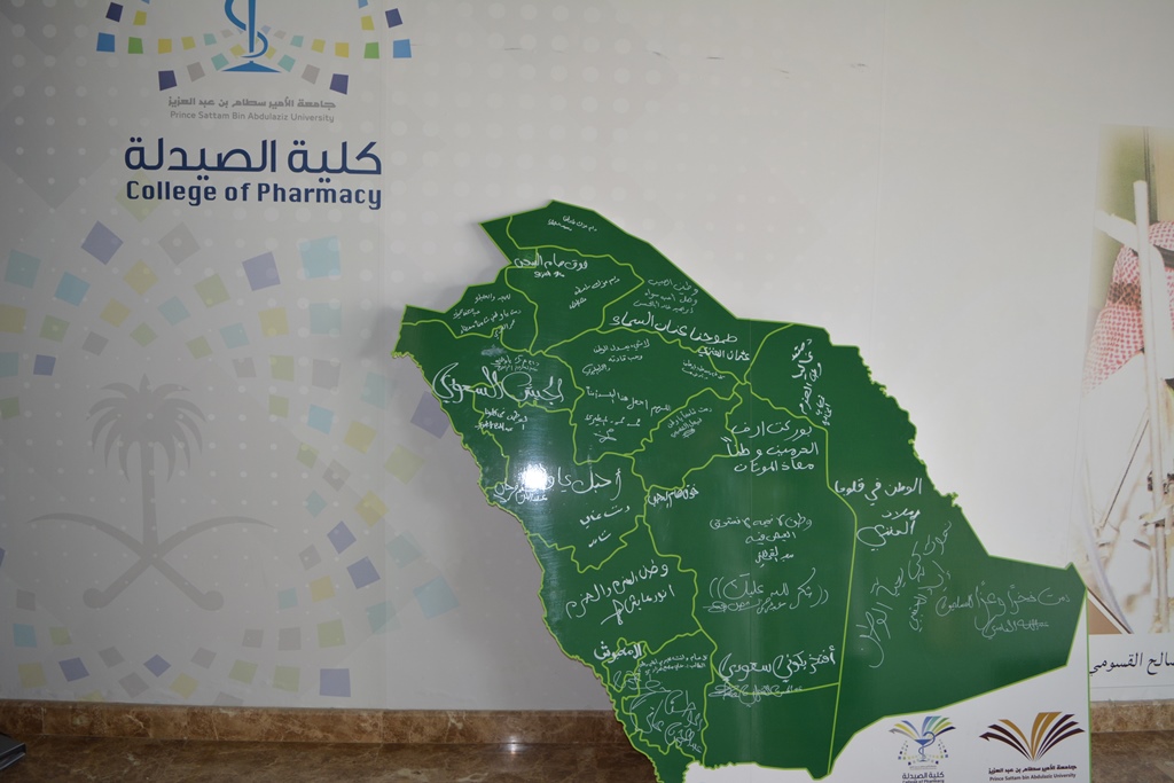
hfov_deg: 61.9
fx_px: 978
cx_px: 587
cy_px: 392
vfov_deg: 43.6
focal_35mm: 30
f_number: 3.5
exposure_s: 1/100
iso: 400
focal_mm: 20
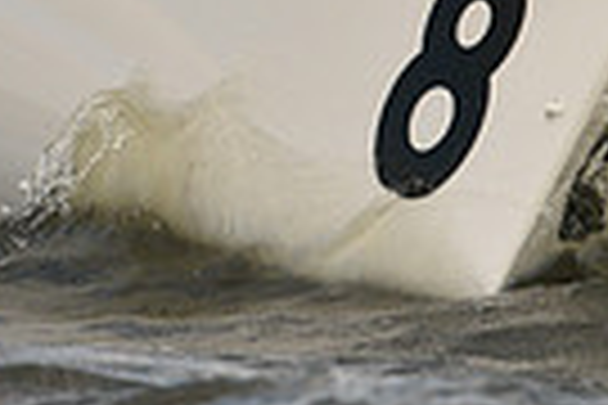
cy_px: -335
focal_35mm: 1714
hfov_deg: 1.2
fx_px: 28945
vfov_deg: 0.8
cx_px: 374
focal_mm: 400
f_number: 7.1
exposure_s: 1/1000
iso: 320
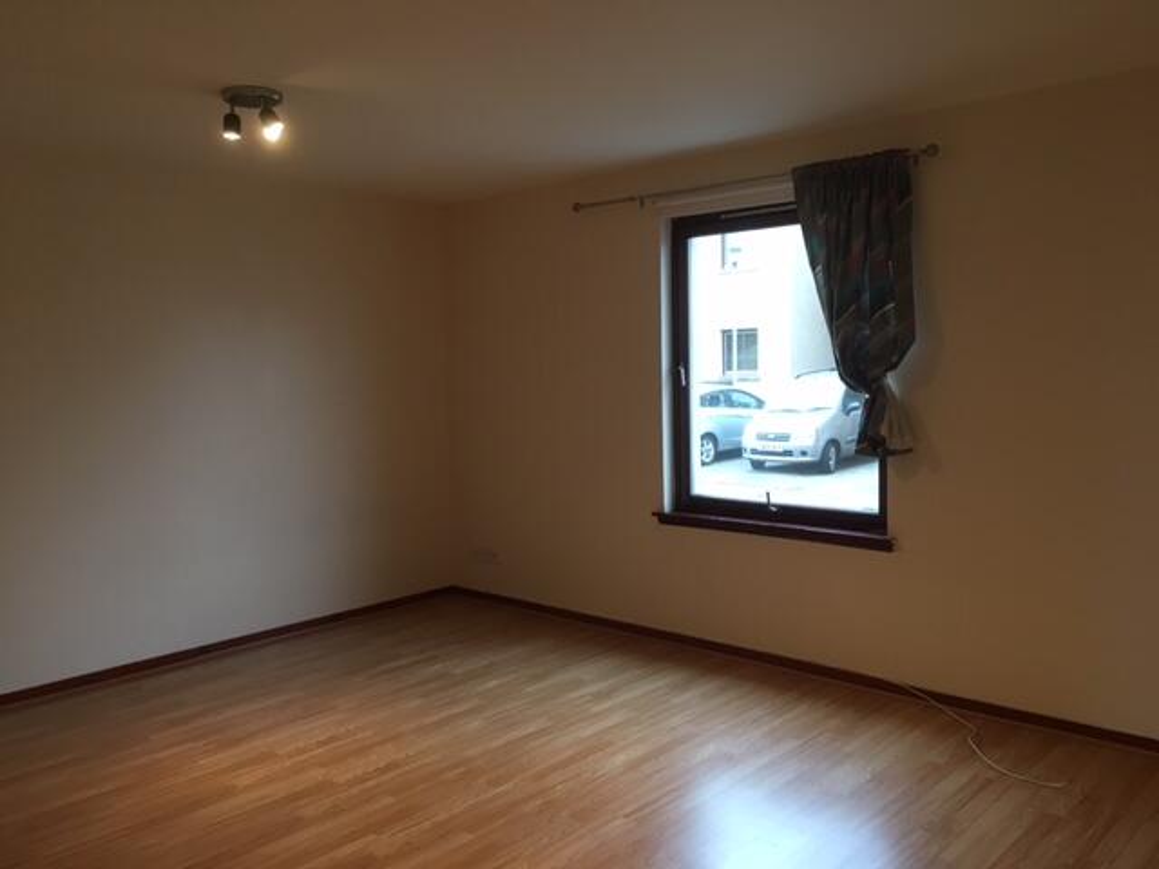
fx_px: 971
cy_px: 434
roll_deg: +0.7
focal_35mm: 29
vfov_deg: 48.2
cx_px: 580
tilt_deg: -2.6
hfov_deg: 61.7
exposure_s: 1/33
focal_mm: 4.15
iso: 100
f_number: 2.2
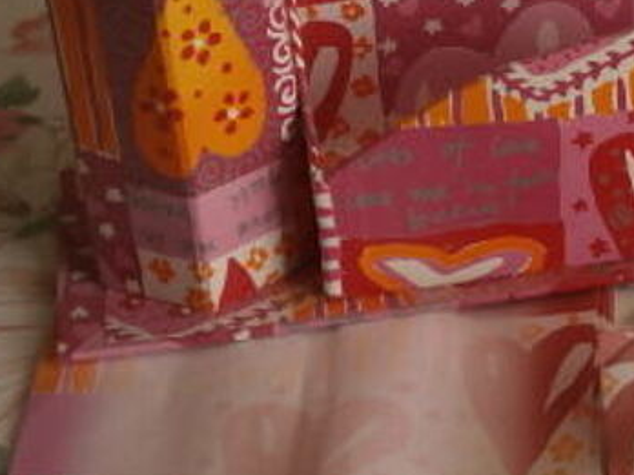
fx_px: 2473
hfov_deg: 14.3
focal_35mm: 135
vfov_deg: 11.0
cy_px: 326
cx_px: 714
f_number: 3.4
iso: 80
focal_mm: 8.3
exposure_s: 1/50
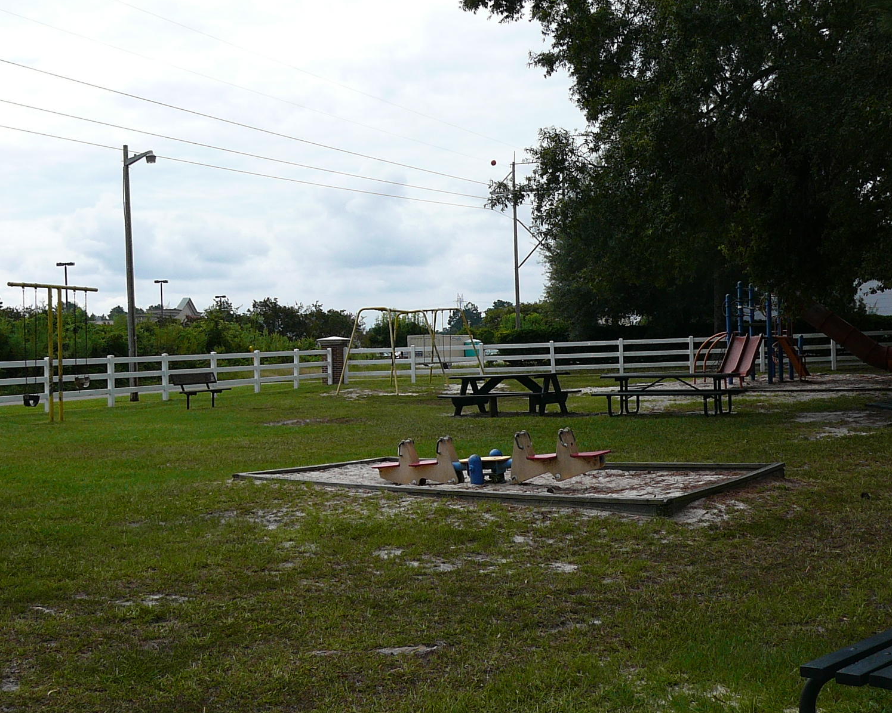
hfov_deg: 40.3
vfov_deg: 32.7
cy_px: 356
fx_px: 1214
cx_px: 467
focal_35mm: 46
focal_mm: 5.2
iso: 80
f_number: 5
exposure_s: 1/400
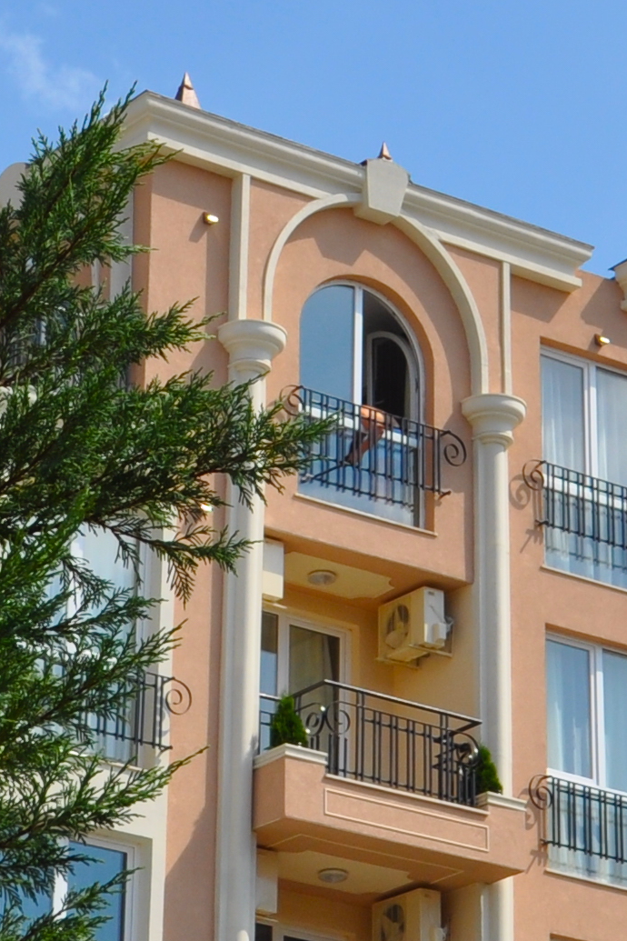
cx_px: 361
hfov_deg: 9.2
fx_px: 3892
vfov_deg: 13.6
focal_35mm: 149
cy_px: 14
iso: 200
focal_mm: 24
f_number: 10
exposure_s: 1/400
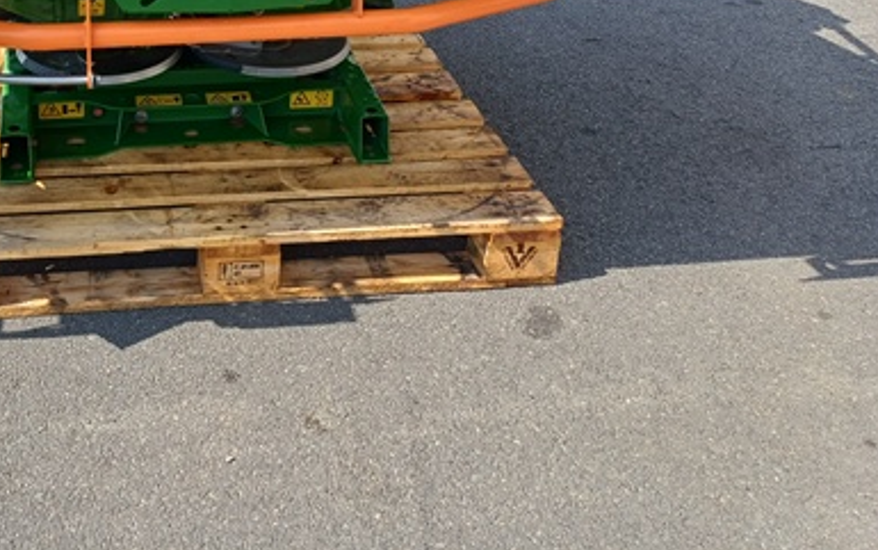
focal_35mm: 44
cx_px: 169
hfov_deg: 43.1
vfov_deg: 27.7
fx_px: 1053
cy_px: 9
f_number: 1.8
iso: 50
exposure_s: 1/661
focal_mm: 4.65
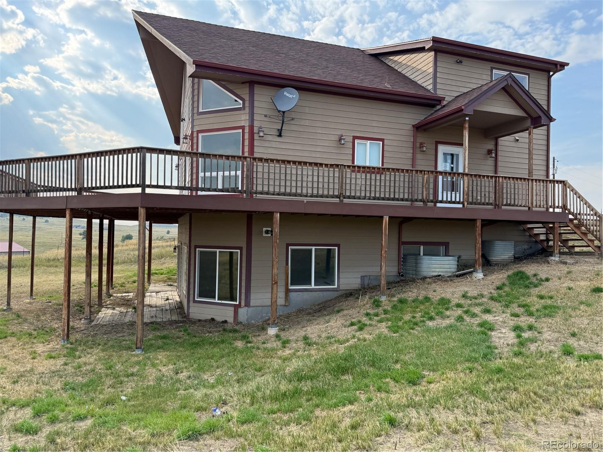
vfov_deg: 56.8
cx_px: 302
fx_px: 418
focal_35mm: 24
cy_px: 226
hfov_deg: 71.6
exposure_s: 1/1618
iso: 100
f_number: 1.78
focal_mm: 6.76
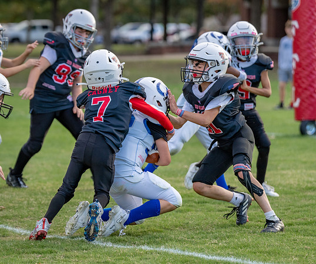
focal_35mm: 209
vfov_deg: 7.6
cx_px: 81
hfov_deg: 9.1
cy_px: 142
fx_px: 1987
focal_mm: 130
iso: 400
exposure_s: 1/1250
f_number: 2.8
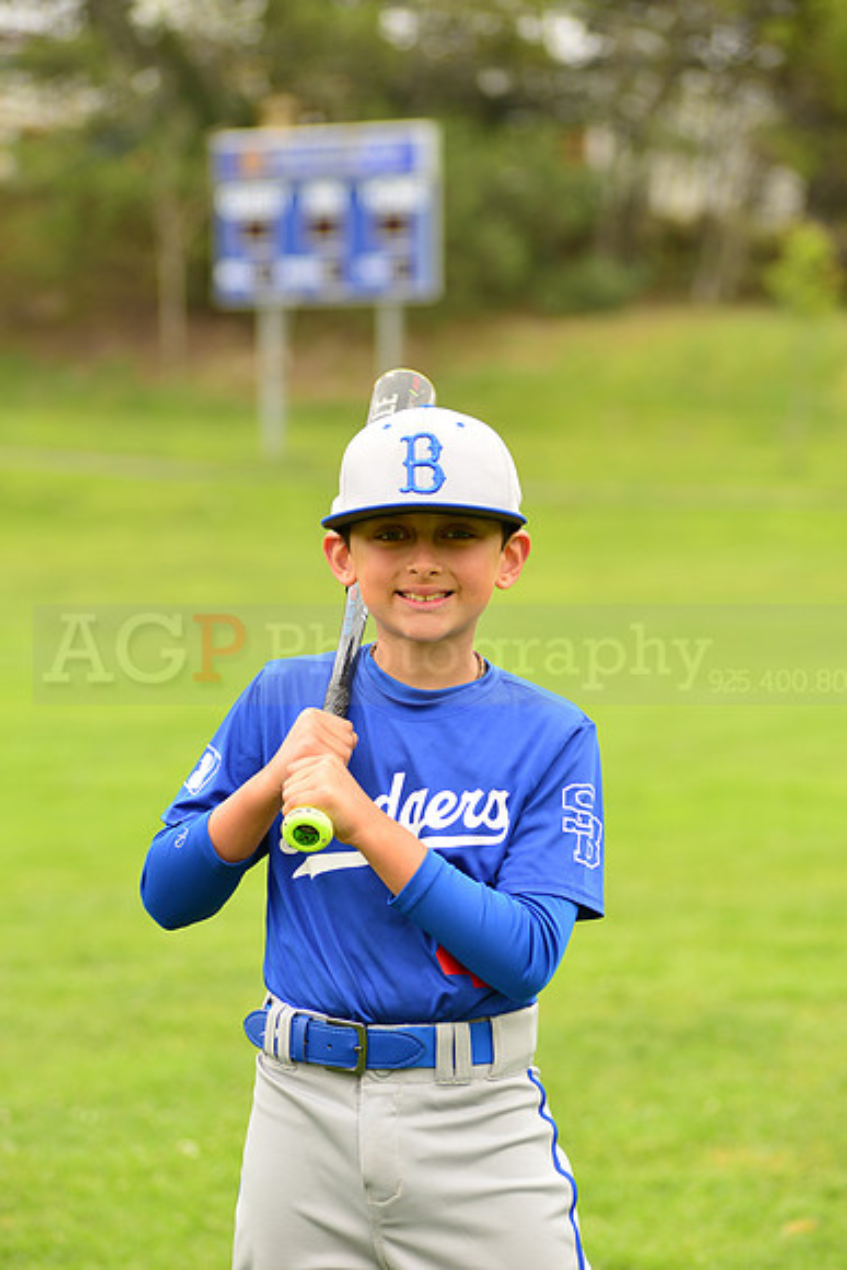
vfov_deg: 15.2
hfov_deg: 10.2
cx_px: 424
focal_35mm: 135
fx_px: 4761
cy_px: 635
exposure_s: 1/250
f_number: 5
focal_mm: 135
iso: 160
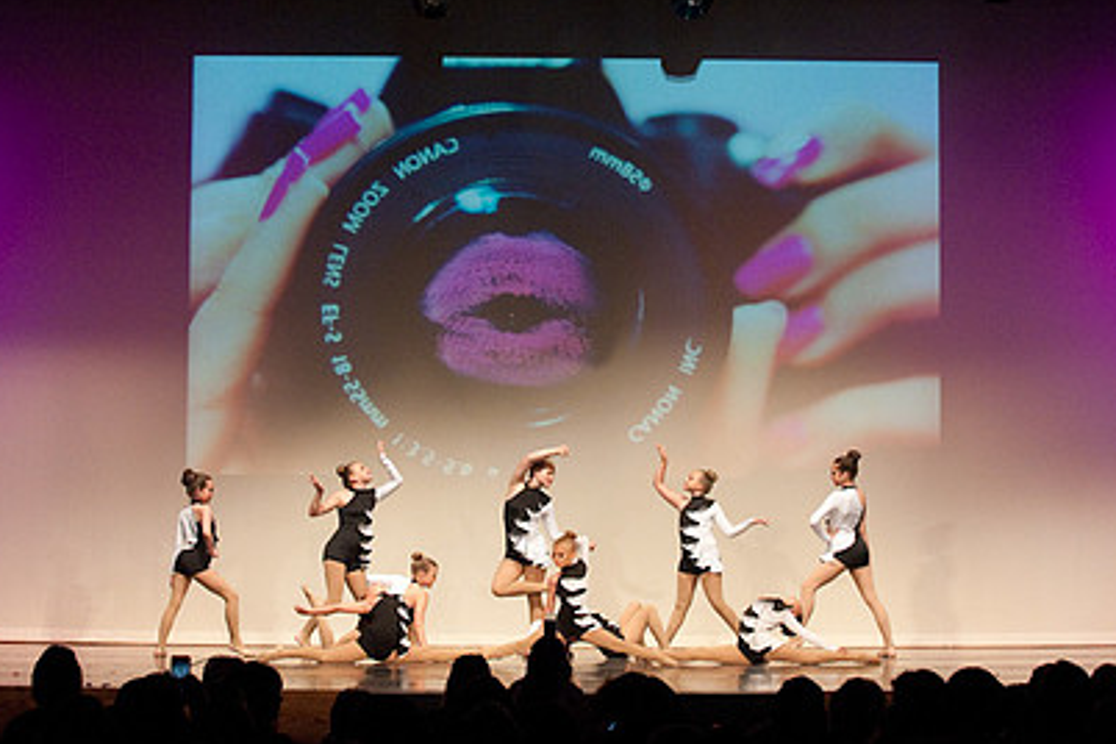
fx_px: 3131
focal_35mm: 101
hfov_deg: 20.2
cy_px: 291
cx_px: 541
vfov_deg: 13.5
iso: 3200
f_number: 4
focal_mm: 70
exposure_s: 1/200
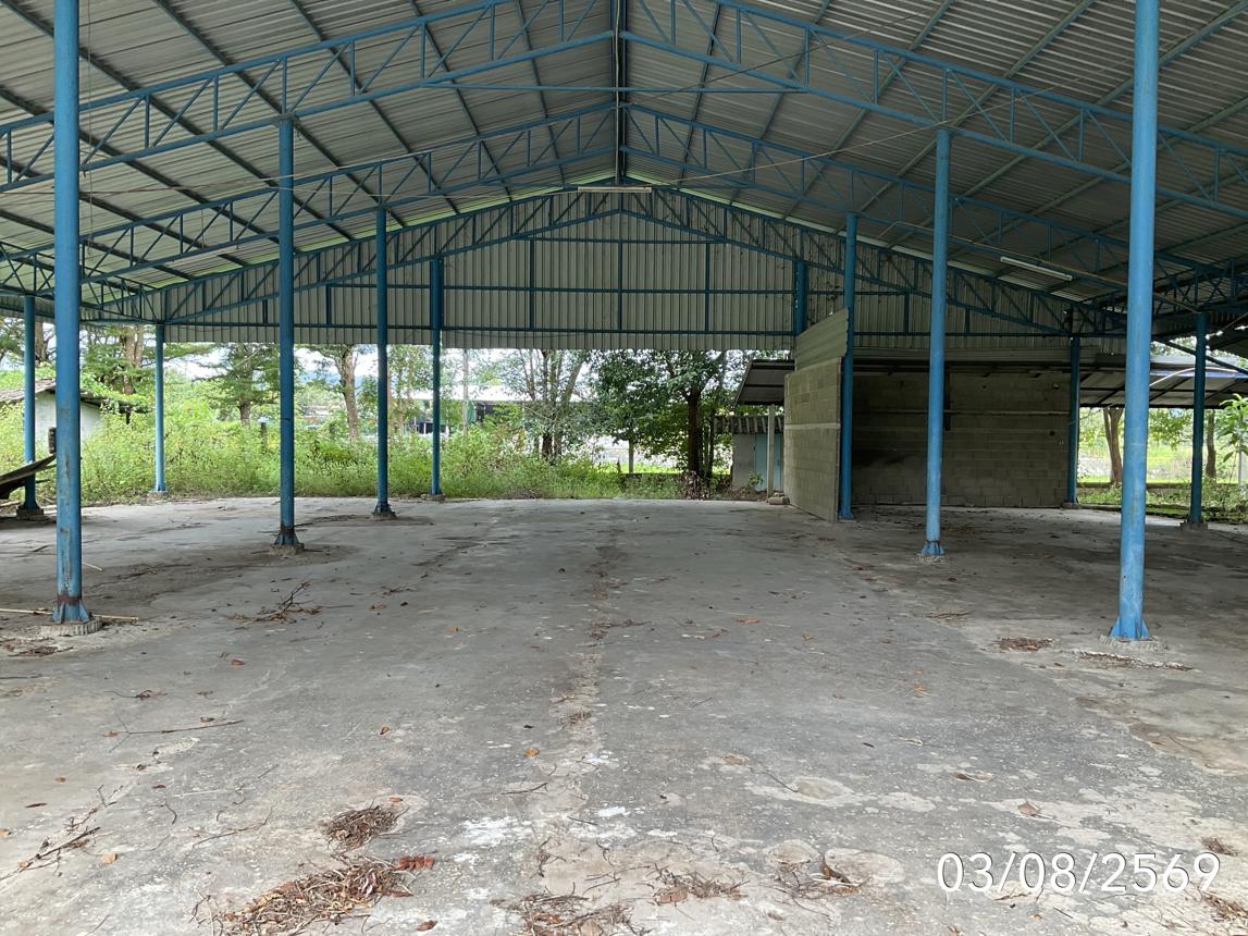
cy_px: 468
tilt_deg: -2.2
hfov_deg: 61.7
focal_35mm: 29
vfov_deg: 48.2
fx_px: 1045
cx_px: 624
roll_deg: -0.4
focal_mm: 3
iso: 20
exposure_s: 1/100
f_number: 1.8
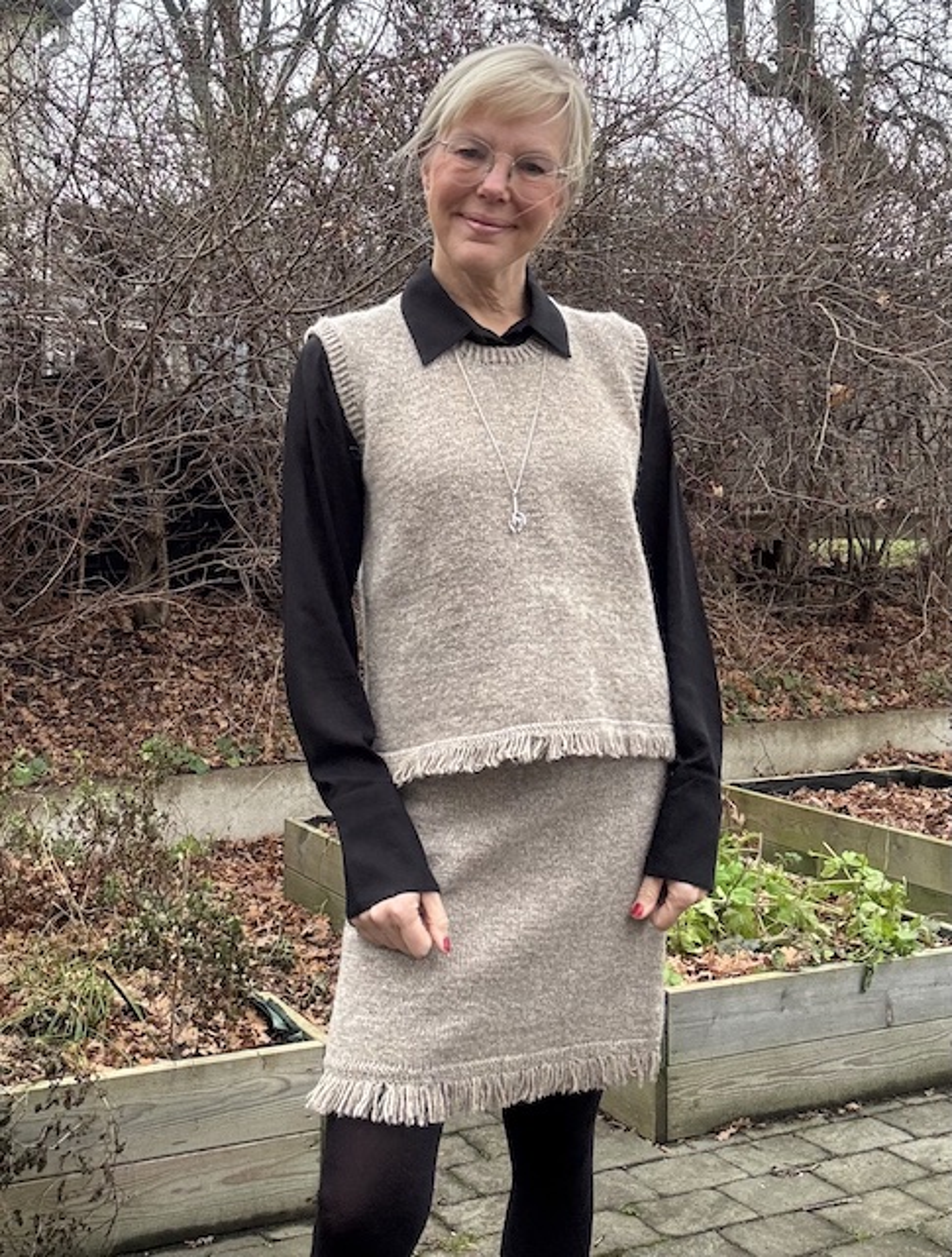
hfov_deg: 47.1
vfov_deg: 59.8
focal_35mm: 30
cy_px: 628
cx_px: 476
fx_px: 1093
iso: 80
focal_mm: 2.69
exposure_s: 1/74
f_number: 1.9
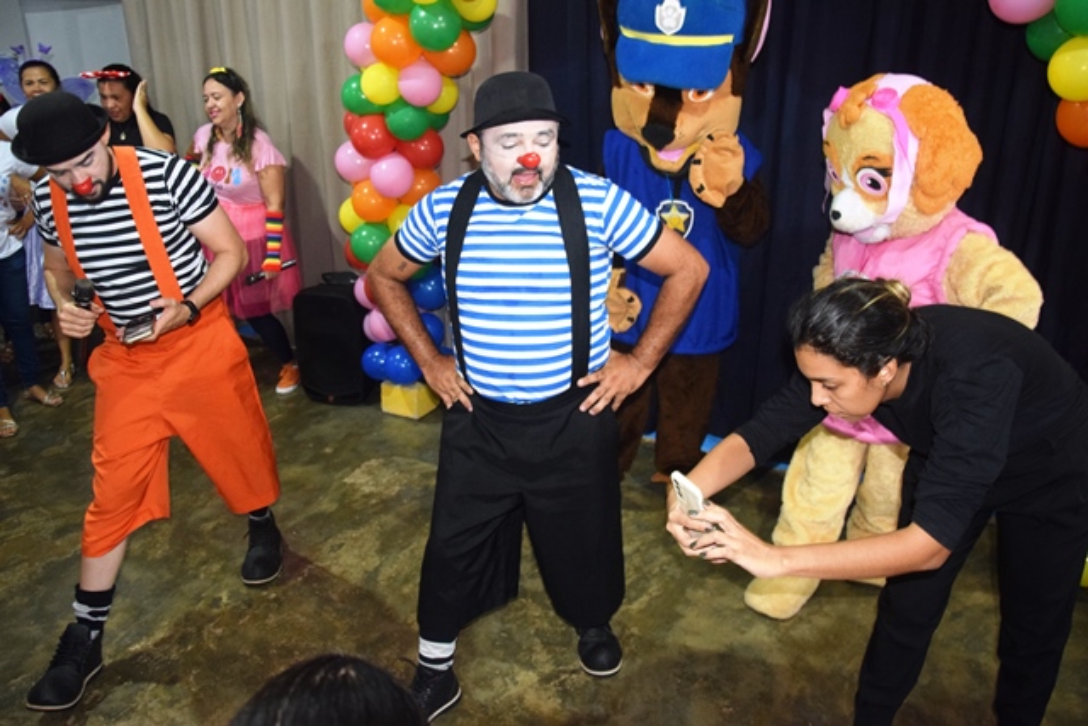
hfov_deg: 67.4
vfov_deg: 48.0
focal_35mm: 27
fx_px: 816
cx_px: 544
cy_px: 363
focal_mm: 18
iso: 1600
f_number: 3.5
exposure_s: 1/60
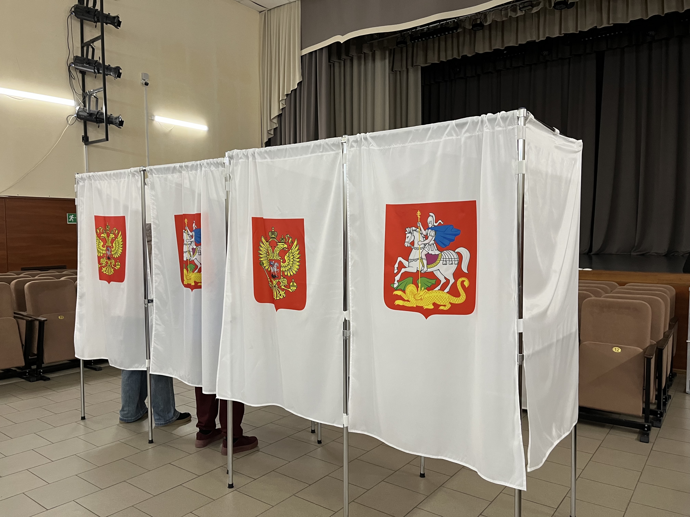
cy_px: 258
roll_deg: +1.5
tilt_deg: -3.1
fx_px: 518
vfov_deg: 53.1
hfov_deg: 67.3
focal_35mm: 26
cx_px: 345
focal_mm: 5.1
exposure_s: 1/50
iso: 160
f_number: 1.6
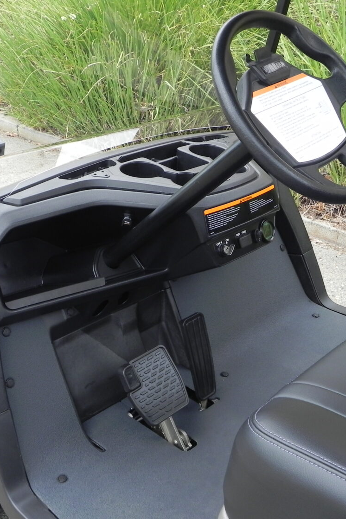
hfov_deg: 29.2
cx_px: 158
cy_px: 260
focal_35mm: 46
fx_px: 663
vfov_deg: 42.7
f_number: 4.5
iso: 160
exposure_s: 1/154
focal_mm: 5.9
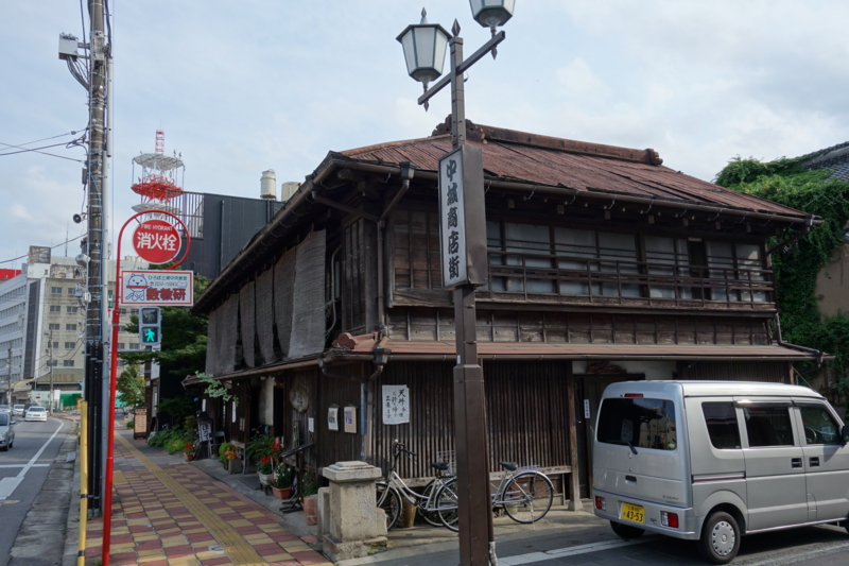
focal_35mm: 28
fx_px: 660
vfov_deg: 46.4
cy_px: 283
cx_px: 424
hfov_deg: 65.5
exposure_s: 1/250
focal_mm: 10.4
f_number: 5.6
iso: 125
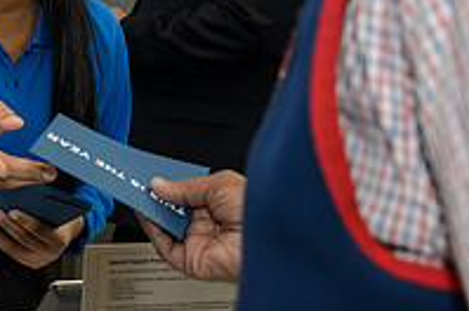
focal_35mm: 111
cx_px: 26
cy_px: 19
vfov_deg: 12.2
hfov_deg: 18.1
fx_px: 1444
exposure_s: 1/160
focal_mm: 38
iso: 640
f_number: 4.5
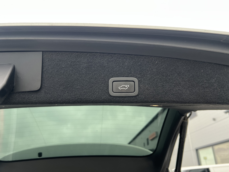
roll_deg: -0.7
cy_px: 86
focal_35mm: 26
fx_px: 172
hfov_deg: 67.3
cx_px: 114
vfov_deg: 53.1
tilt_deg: +26.9
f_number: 1.5
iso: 125
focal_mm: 5.7
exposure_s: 1/121
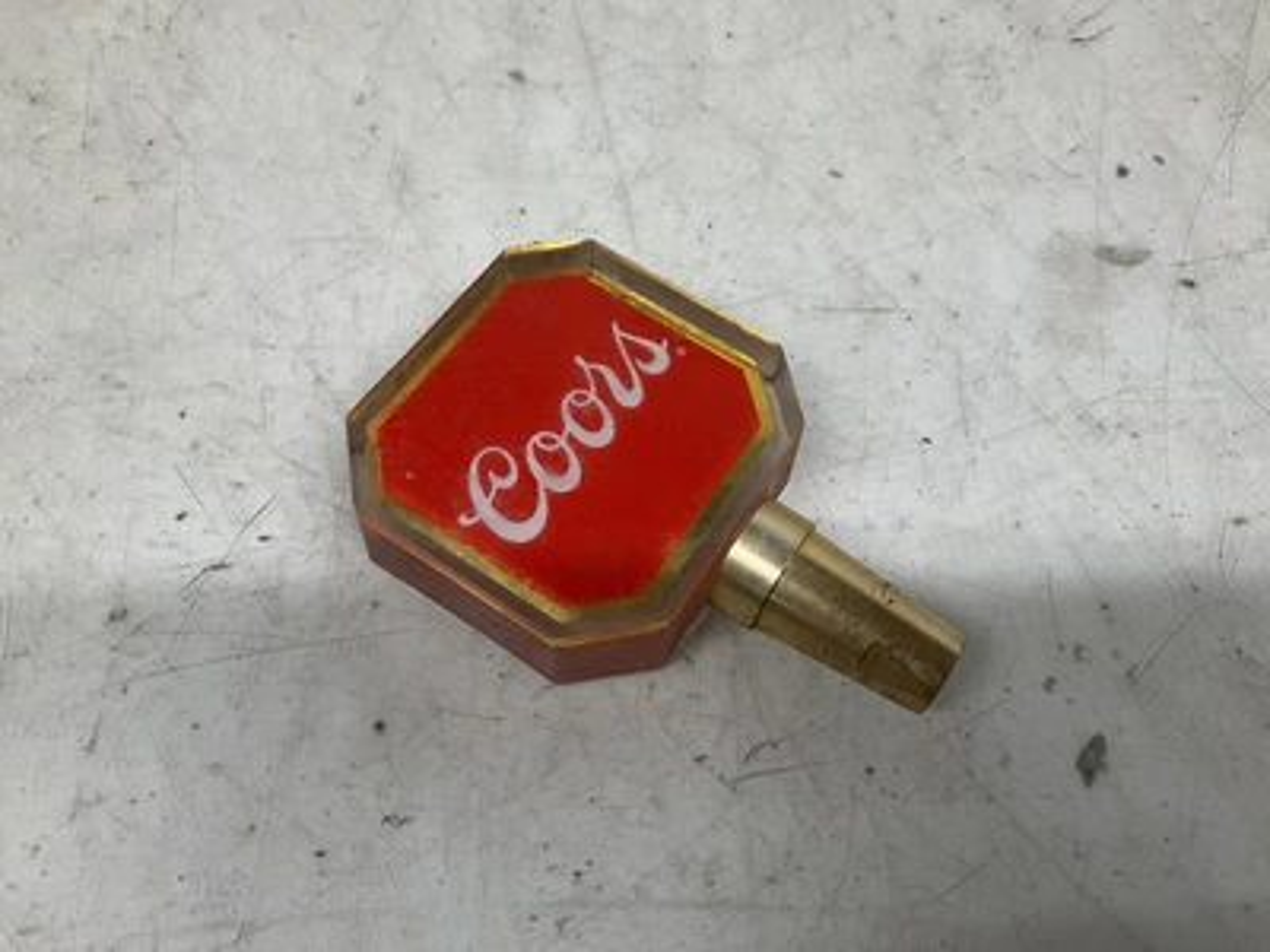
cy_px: 476
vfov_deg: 48.2
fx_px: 1064
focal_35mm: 29
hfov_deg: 61.7
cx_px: 635
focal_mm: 3
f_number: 1.8
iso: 40
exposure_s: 1/120
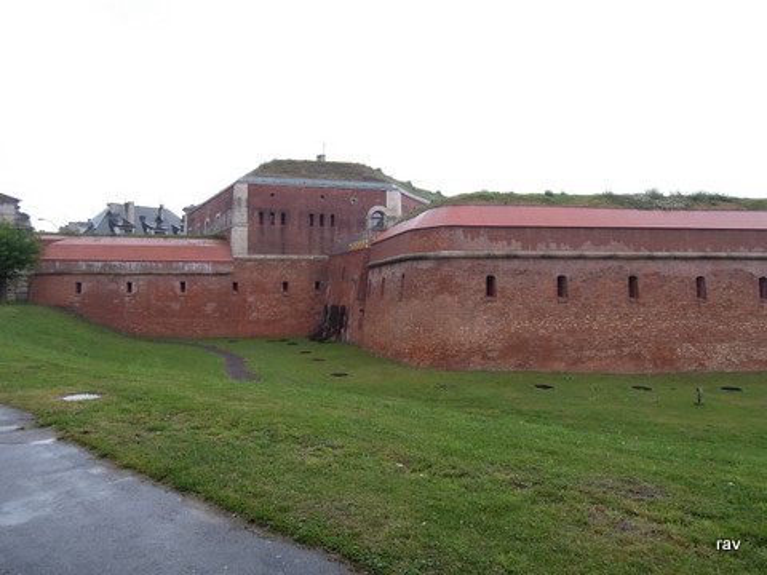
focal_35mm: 24
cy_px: 288
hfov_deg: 71.6
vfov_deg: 56.8
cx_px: 384
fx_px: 532
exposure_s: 1/400
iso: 160
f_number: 2.8
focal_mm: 4.3
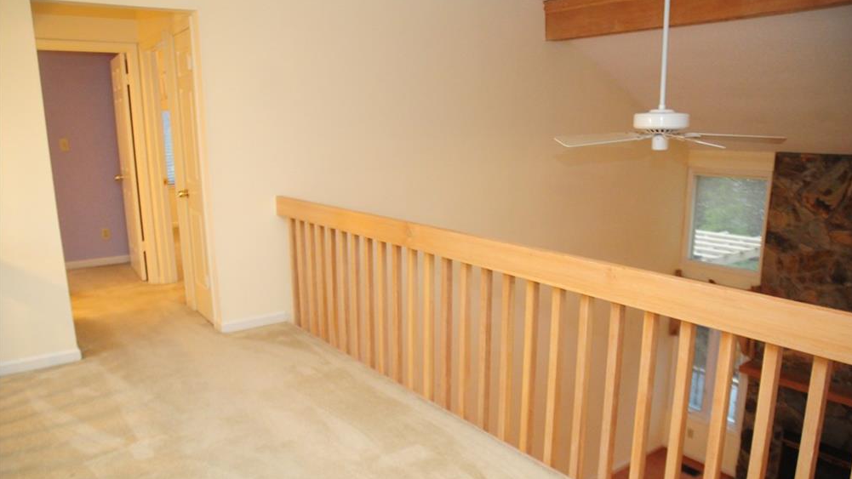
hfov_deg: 44.1
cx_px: 433
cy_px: 273
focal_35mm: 47
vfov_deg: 25.7
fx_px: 1051
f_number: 2.8
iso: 2000
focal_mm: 29
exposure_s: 1/60
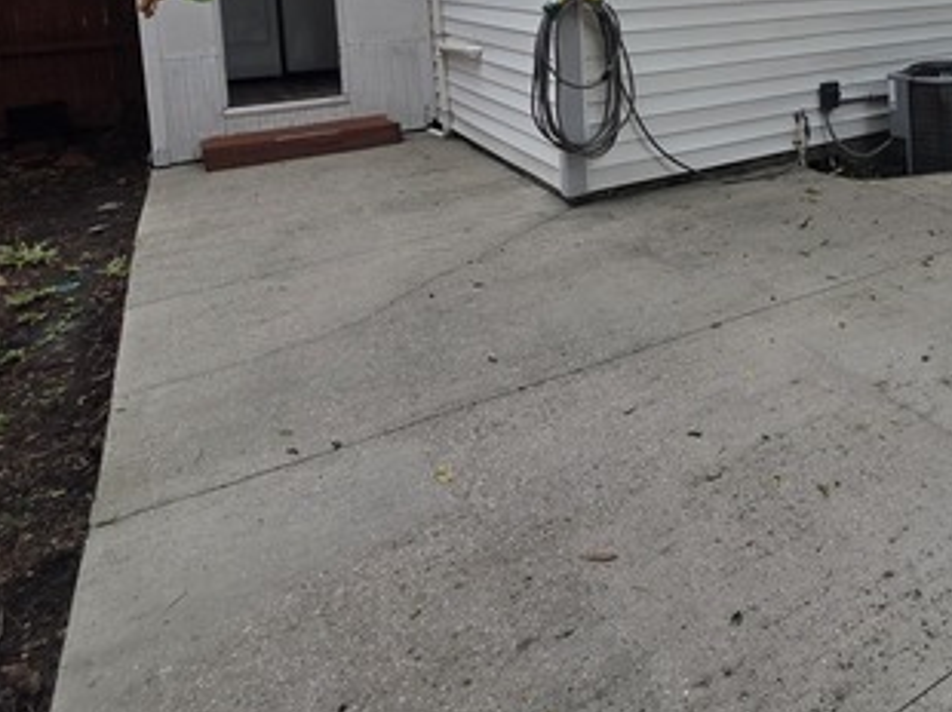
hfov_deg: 57.4
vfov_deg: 44.0
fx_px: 769
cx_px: 797
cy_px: 37
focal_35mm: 28
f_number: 1.9
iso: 40
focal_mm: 2.2
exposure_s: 1/850
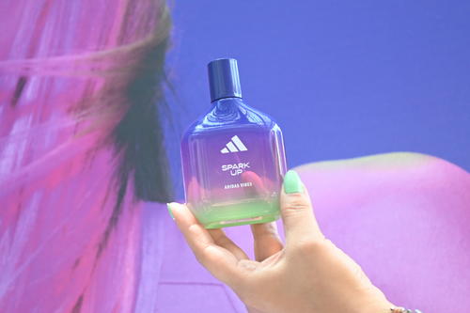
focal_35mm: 82
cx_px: 235
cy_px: 156
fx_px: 1070
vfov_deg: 16.6
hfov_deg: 24.8
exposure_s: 1/60
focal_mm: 55
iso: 720
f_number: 5.6
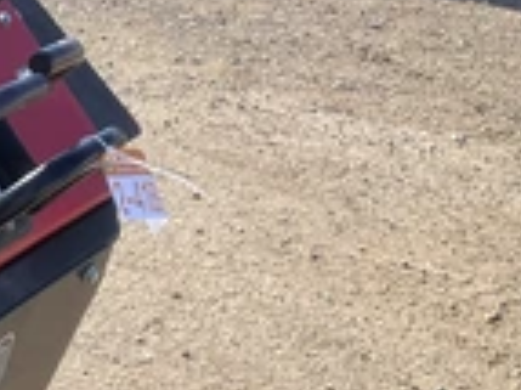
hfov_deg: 21.4
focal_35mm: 81
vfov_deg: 18.0
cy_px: 313
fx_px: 1218
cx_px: -193
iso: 25
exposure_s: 1/635
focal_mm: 3
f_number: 1.8
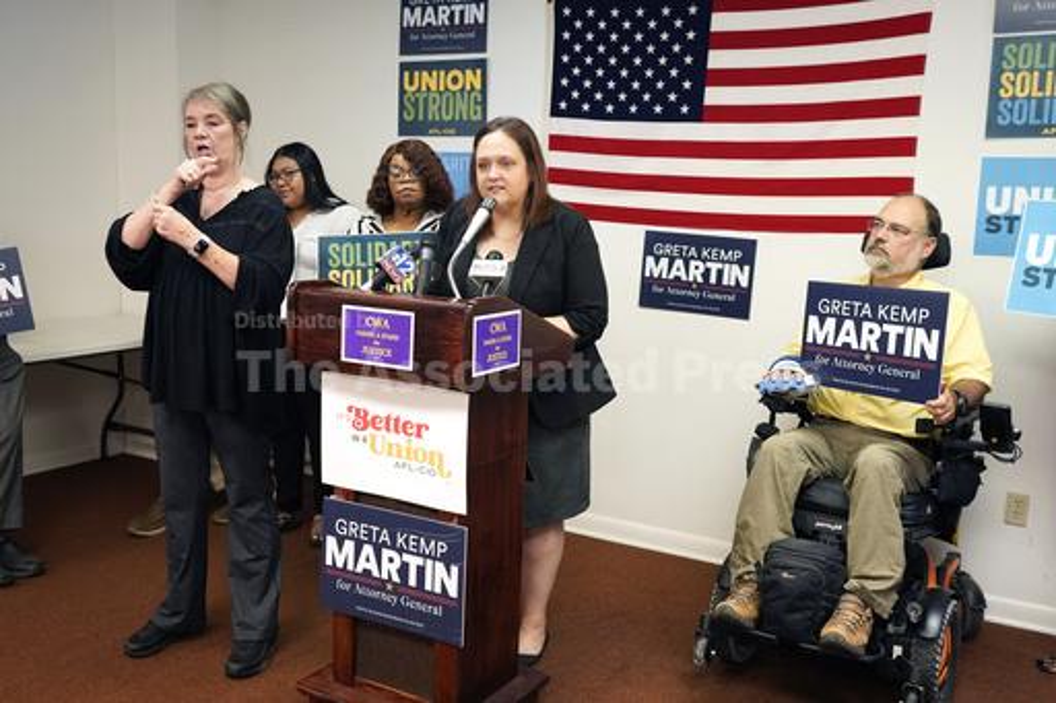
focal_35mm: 35
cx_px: 528
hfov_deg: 54.4
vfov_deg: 37.8
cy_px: 352
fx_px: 1026
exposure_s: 1/400
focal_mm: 35
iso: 5000
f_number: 3.5
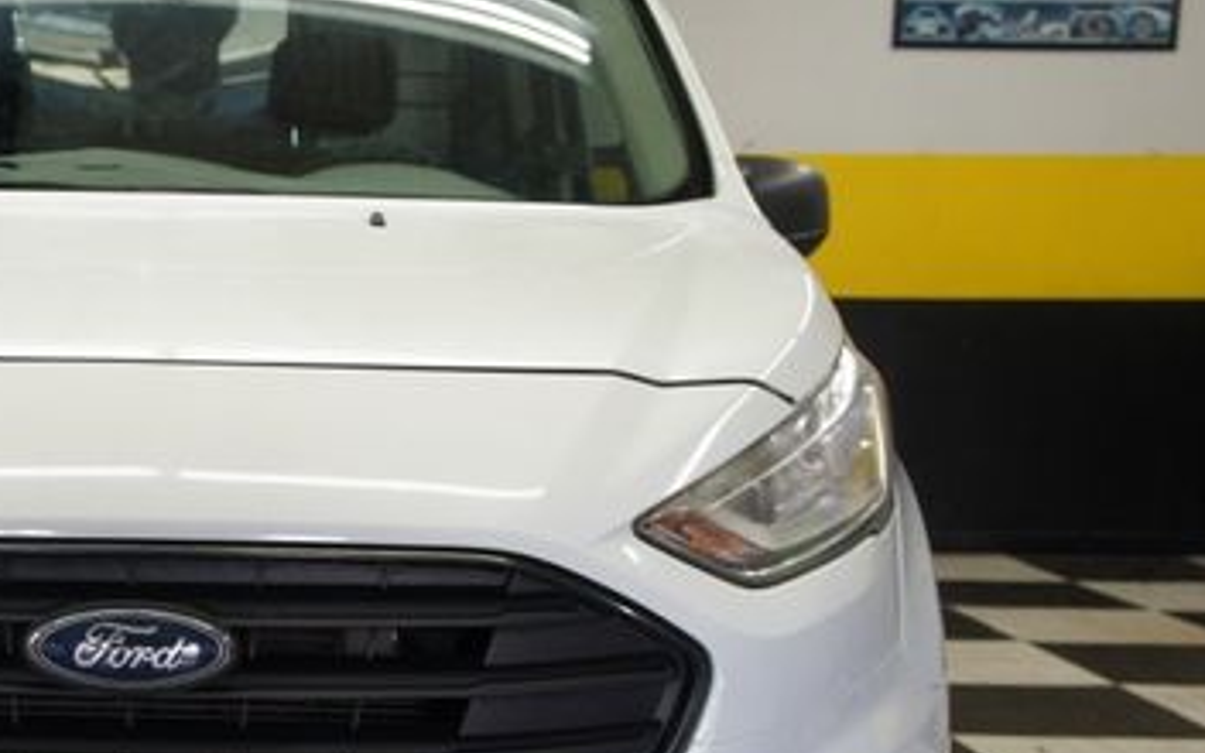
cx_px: 140
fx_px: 2099
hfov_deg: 30.7
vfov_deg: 20.2
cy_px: 548
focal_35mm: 64
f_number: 4
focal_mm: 23
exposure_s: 1/40
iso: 200
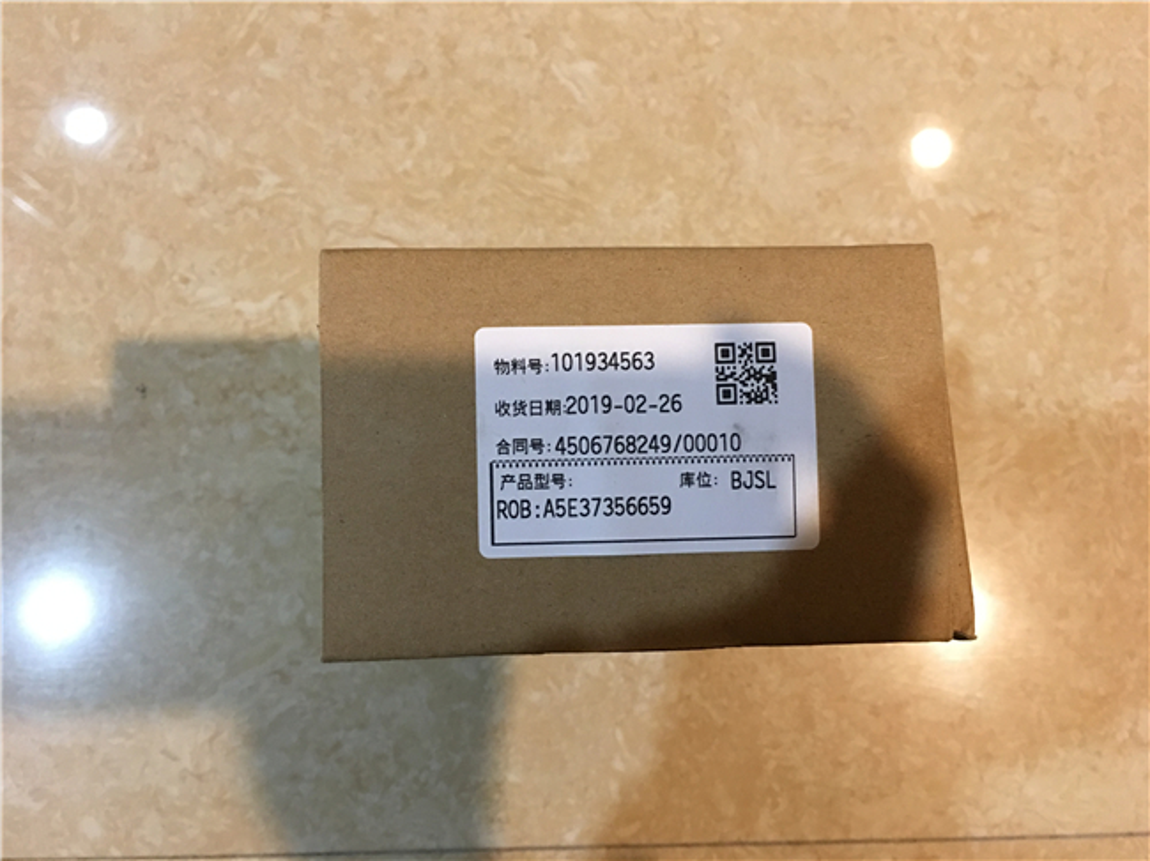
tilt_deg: -81.9
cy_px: 430
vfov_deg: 48.2
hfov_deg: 61.7
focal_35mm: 29
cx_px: 575
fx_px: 963
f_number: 2.2
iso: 160
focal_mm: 4.15
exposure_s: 1/8
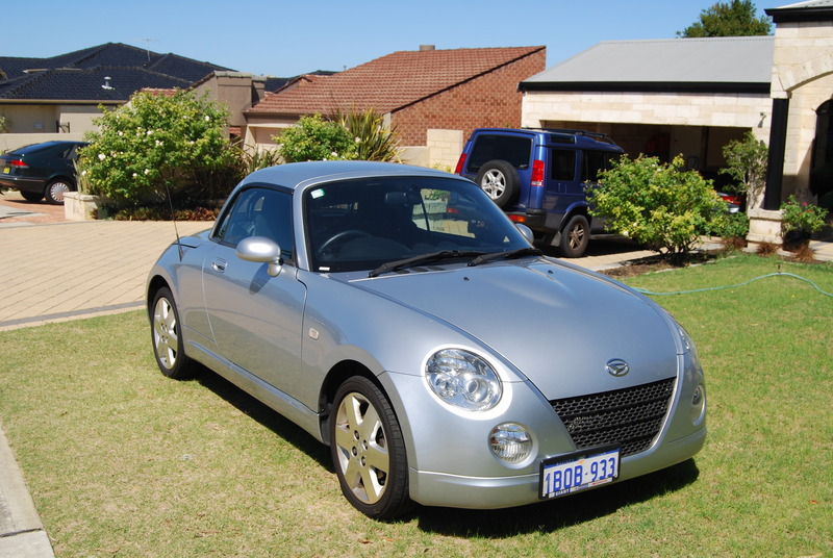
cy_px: 279
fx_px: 904
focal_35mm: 39
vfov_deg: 34.3
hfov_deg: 49.5
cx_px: 416
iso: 100
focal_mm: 26
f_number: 8
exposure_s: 1/250
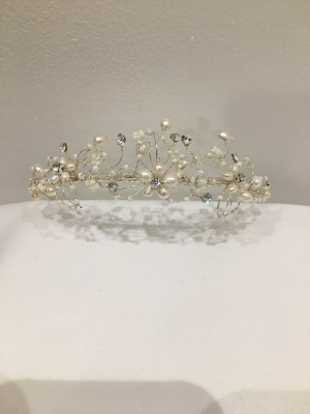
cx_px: 155
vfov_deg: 61.7
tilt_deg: -34.2
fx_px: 346
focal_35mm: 29
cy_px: 207
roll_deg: -0.6
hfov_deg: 48.2
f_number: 2.2
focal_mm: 4.15
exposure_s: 1/33
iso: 50
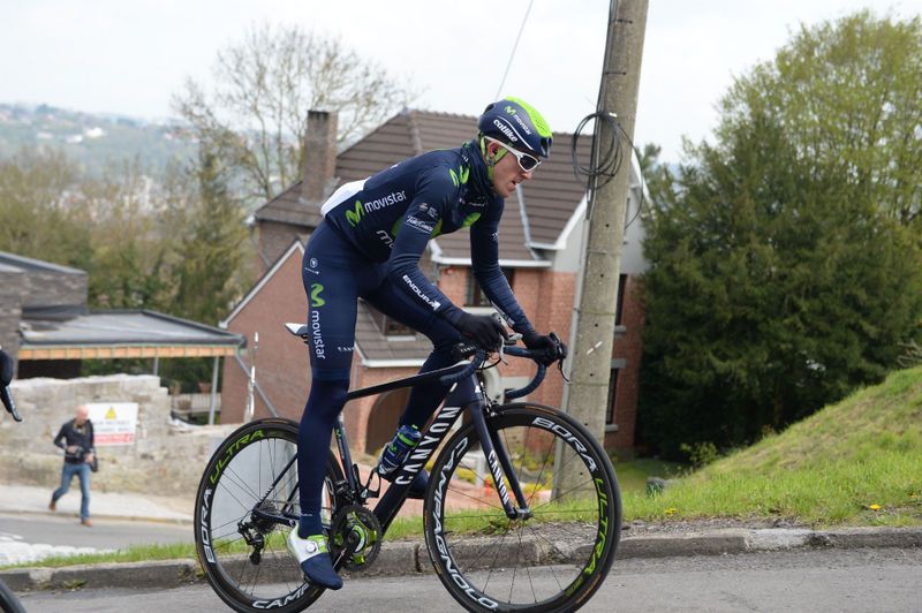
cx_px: 461
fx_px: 1484
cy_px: 306
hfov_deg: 34.5
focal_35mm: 58
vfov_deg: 23.3
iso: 400
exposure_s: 1/1000
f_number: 4.5
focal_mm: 58
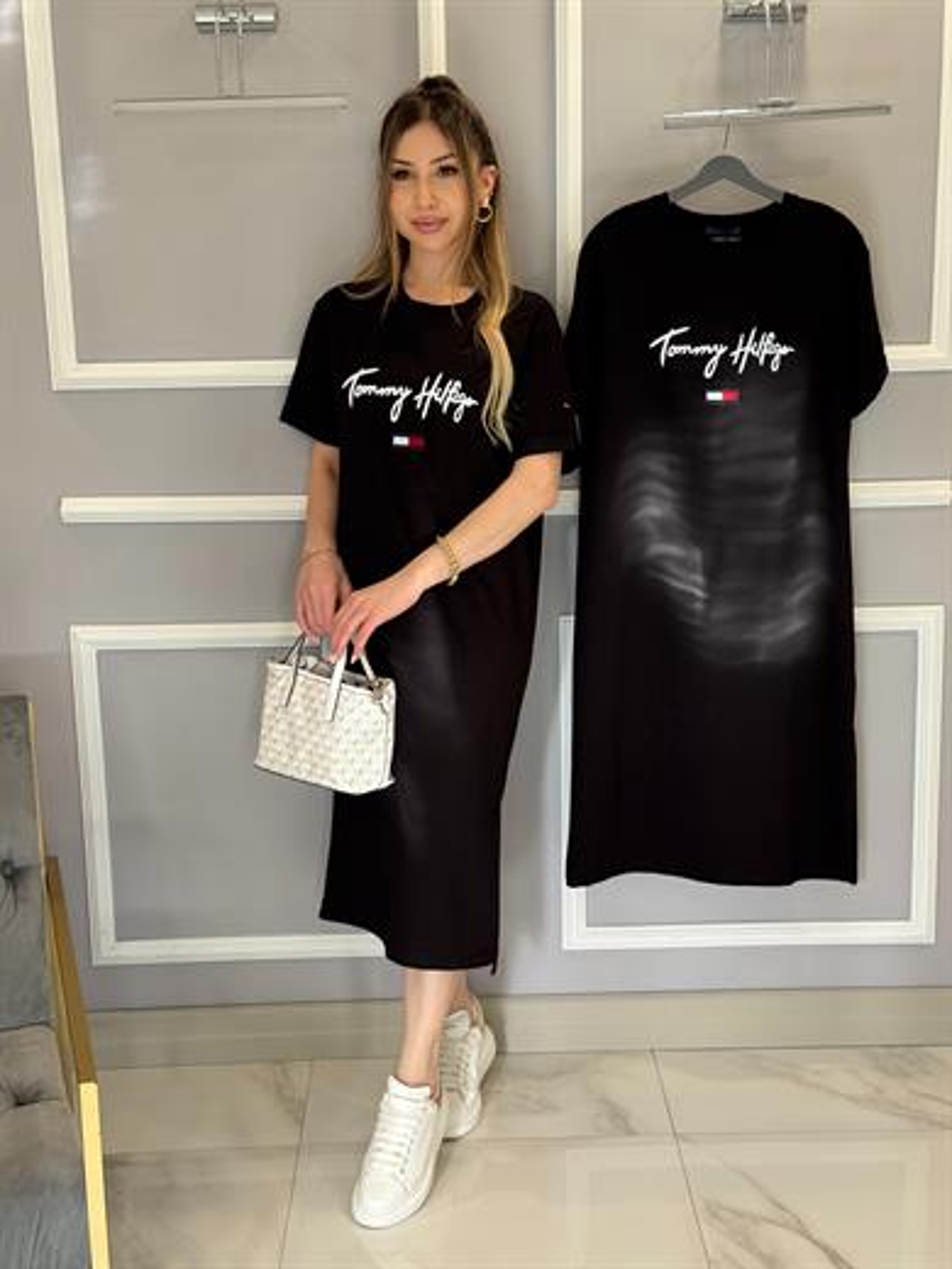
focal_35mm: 48
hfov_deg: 30.3
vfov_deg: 39.7
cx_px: 476
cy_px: 634
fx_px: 1760
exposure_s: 1/119
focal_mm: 6.76
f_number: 1.78
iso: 200
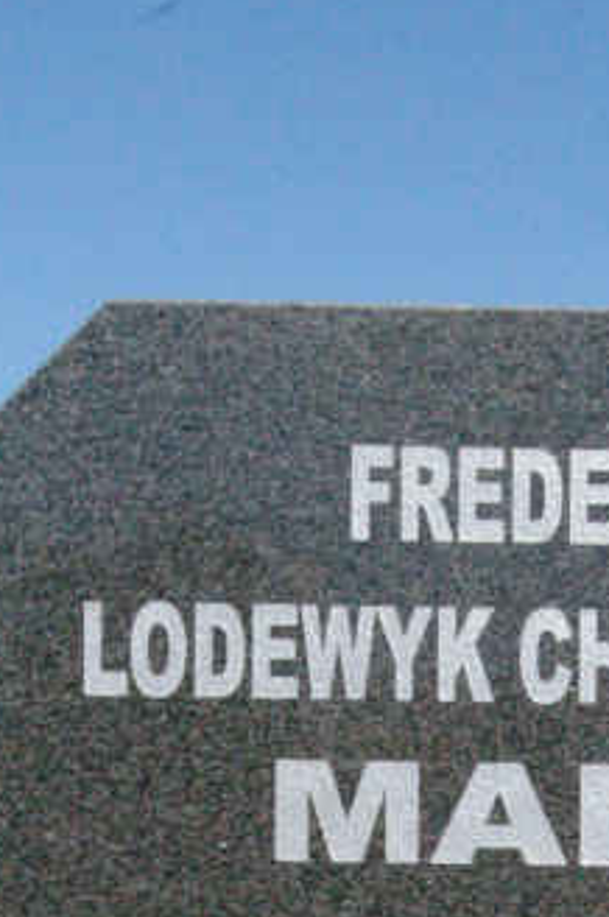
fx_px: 4119
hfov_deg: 8.4
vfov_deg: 12.3
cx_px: 556
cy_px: 1244
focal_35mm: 162
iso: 3200
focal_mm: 38
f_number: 19
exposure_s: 1/1500
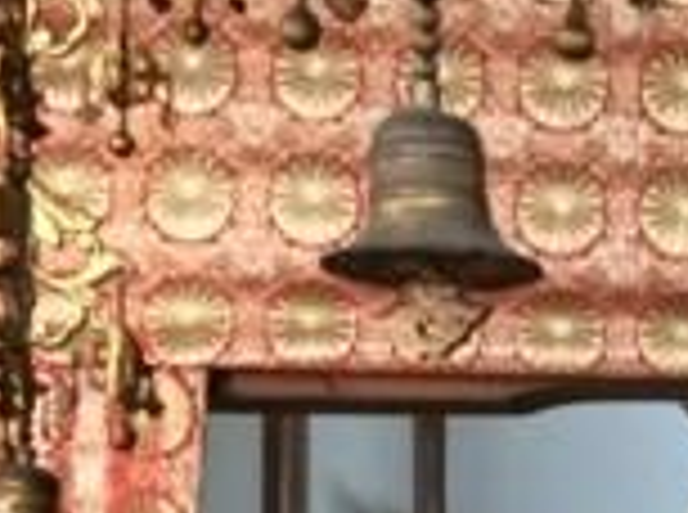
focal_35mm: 152
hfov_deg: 11.9
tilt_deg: -0.8
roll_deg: -0.5
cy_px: 968
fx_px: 3014
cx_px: 1291
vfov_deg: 9.2
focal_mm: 4.15
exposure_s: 1/15
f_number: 2.2
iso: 320
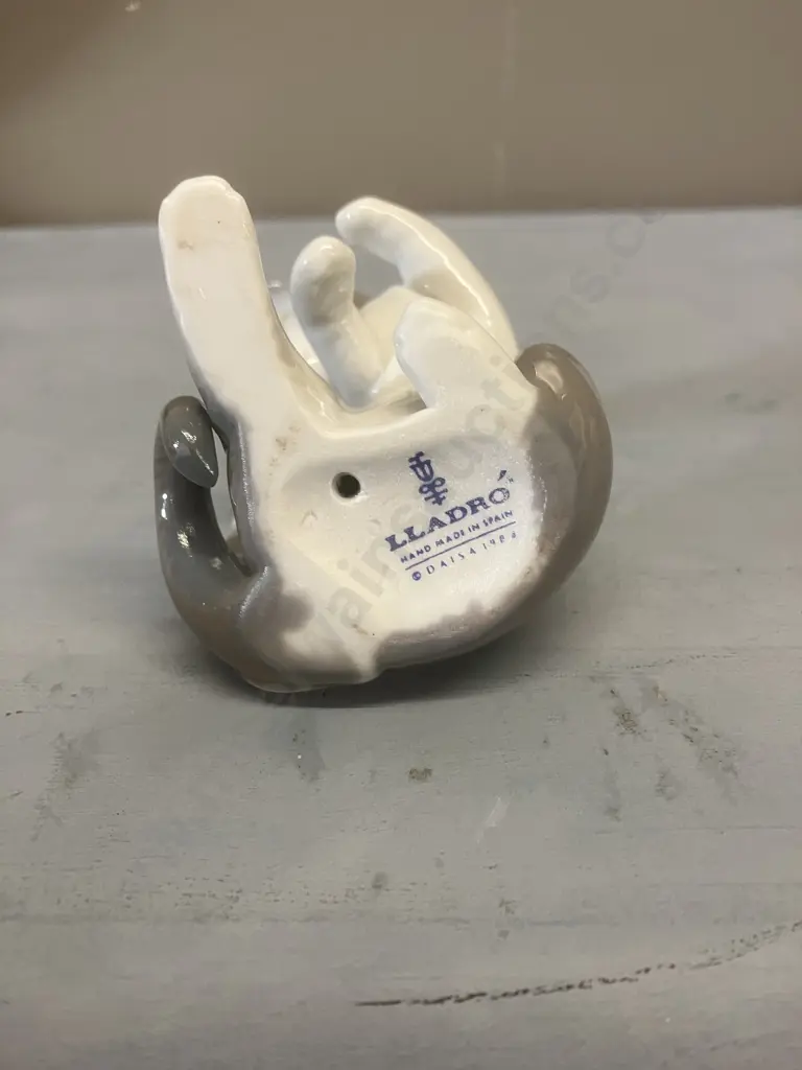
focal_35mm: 28
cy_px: 535
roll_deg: +2.6
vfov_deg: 63.4
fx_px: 865
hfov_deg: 49.7
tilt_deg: -27.5
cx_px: 401
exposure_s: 1/50
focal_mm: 3.99
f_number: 1.8
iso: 64
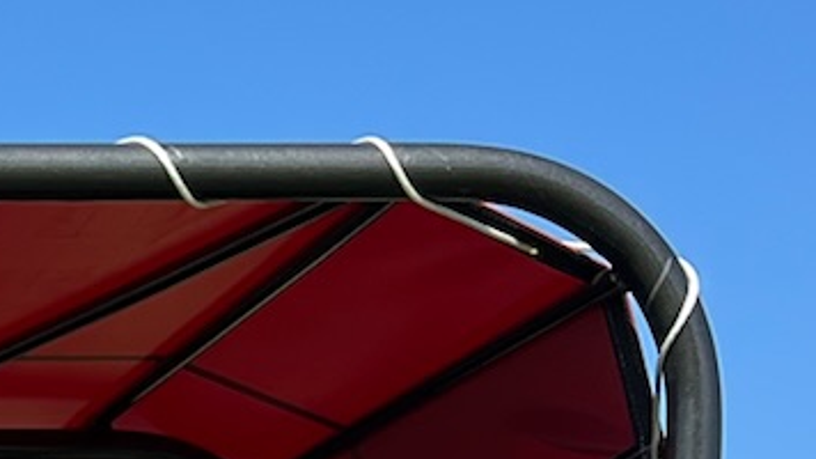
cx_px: -640
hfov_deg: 12.2
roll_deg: -0.2
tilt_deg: -3.0
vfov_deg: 6.6
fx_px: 3526
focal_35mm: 163
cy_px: 1533
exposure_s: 1/1934
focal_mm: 5.7
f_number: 1.5
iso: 50
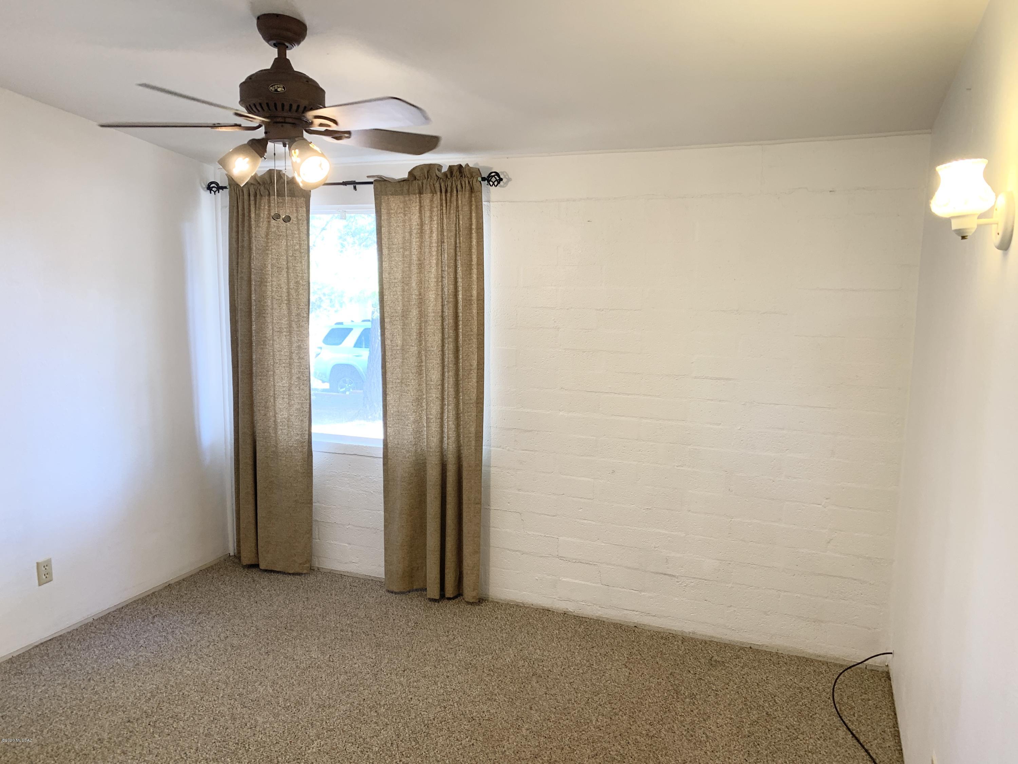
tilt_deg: -7.2
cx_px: 509
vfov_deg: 53.1
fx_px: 765
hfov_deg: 67.3
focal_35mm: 26
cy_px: 382
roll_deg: -0.6
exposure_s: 1/60
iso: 80
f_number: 1.8
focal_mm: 4.25
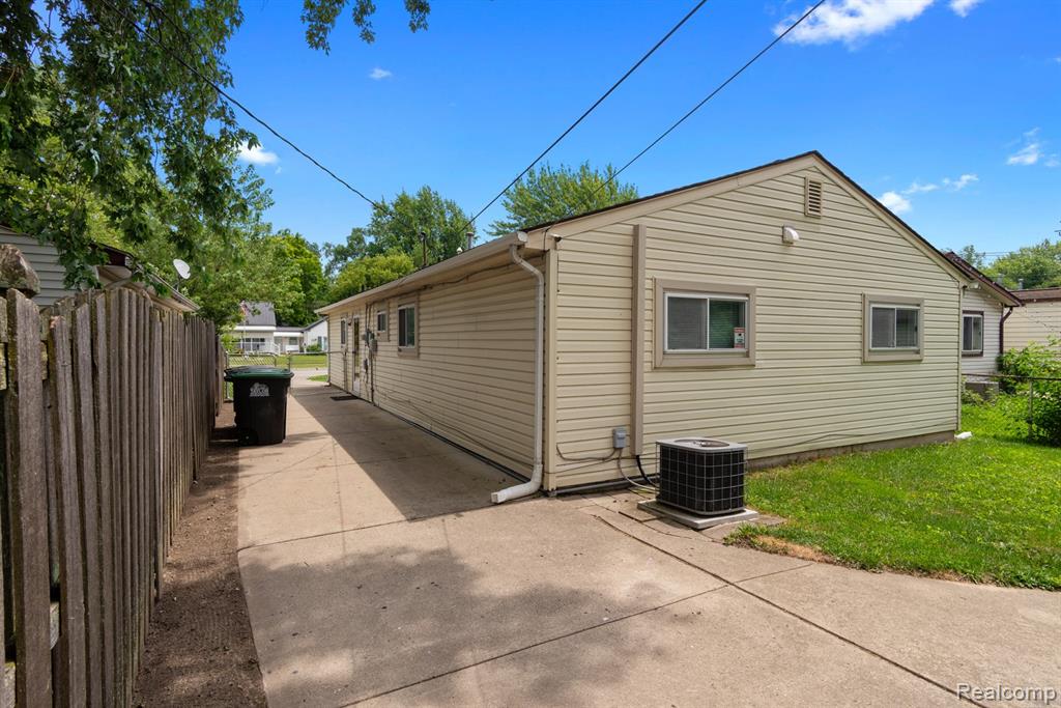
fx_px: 501
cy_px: 354
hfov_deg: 93.3
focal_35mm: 17
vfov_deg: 70.5
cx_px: 530
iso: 400
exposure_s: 1/800
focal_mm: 17
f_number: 8
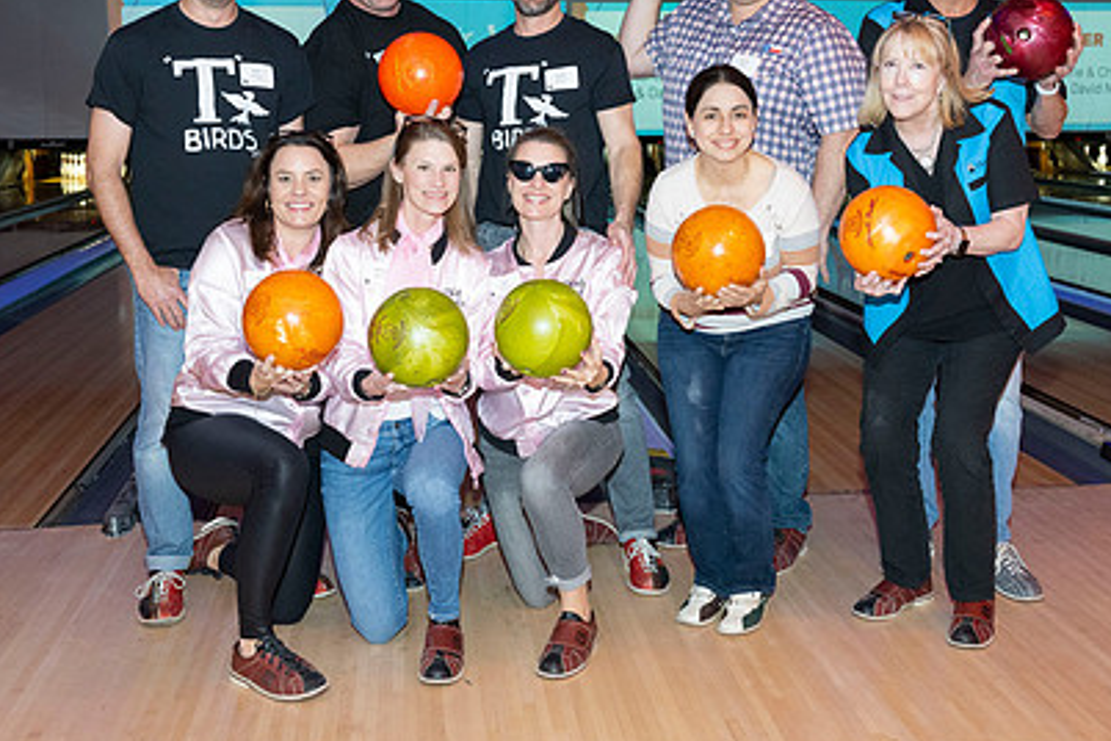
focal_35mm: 44
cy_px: 228
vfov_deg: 30.2
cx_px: 597
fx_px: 1358
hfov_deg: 44.5
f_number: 5.6
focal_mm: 30.5
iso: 1600
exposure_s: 1/60
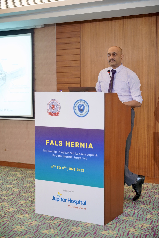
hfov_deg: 23.4
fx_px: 384
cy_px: 119
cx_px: 80
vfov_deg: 34.5
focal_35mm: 58
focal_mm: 57.9
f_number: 2.8
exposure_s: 1/100
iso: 1600
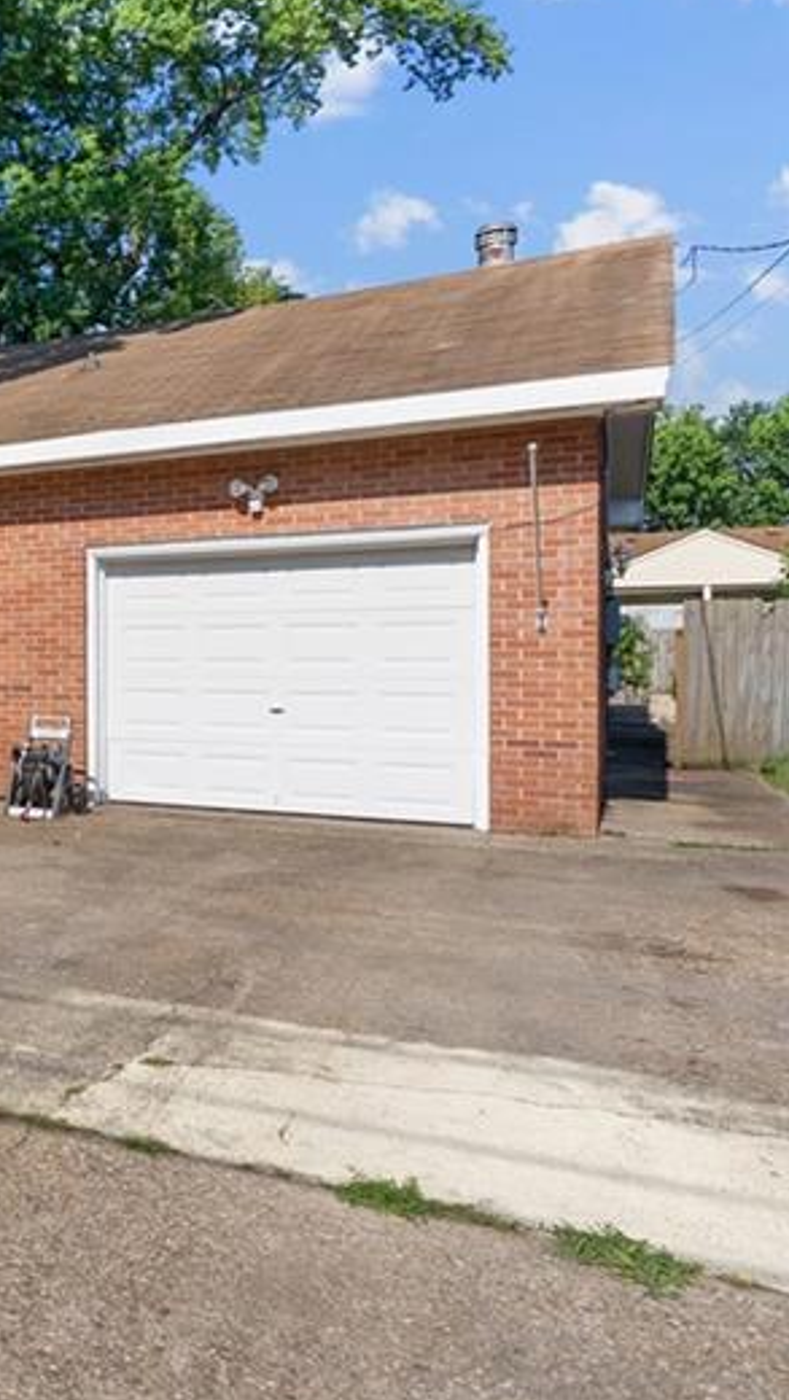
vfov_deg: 59.4
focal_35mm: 33
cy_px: 669
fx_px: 1226
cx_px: -369
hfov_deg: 26.6
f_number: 7.1
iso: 1000
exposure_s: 1/2000
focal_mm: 16
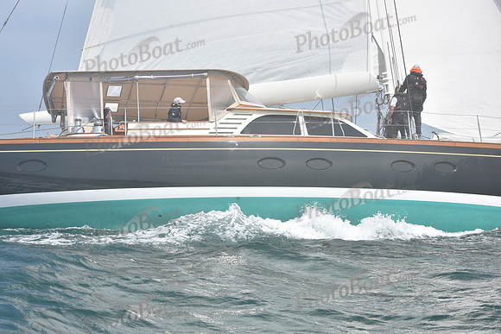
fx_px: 974
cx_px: 250
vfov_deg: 19.5
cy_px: 167
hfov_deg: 28.8
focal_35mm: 70
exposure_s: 1/800
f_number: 11
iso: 320
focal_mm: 70
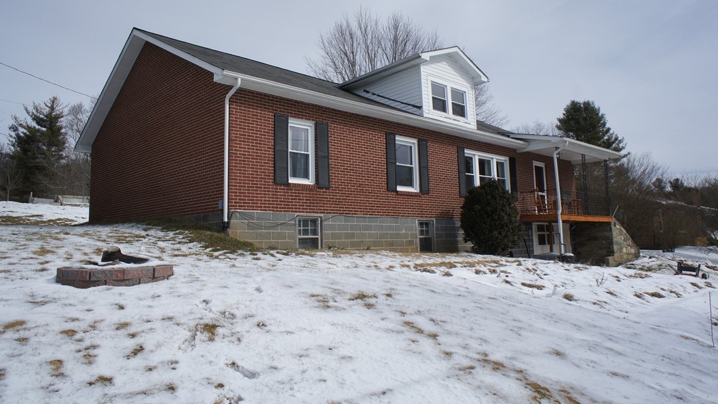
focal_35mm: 26
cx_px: 360
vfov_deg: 44.3
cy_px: 178
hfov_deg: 71.9
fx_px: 495
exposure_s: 1/800
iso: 200
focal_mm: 16
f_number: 7.1
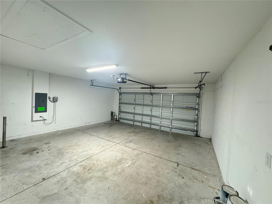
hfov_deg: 102.1
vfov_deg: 85.7
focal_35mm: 14
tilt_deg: -2.1
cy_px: 102
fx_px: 110
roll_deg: -3.4
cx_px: 136
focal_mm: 2.22
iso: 500
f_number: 2.2
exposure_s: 1/60
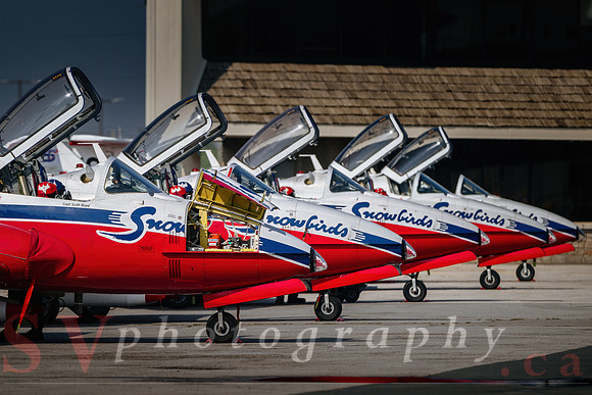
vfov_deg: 3.2
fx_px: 7125
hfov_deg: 4.8
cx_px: 305
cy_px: 204
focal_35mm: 433
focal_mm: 420
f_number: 6
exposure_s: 1/400
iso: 100
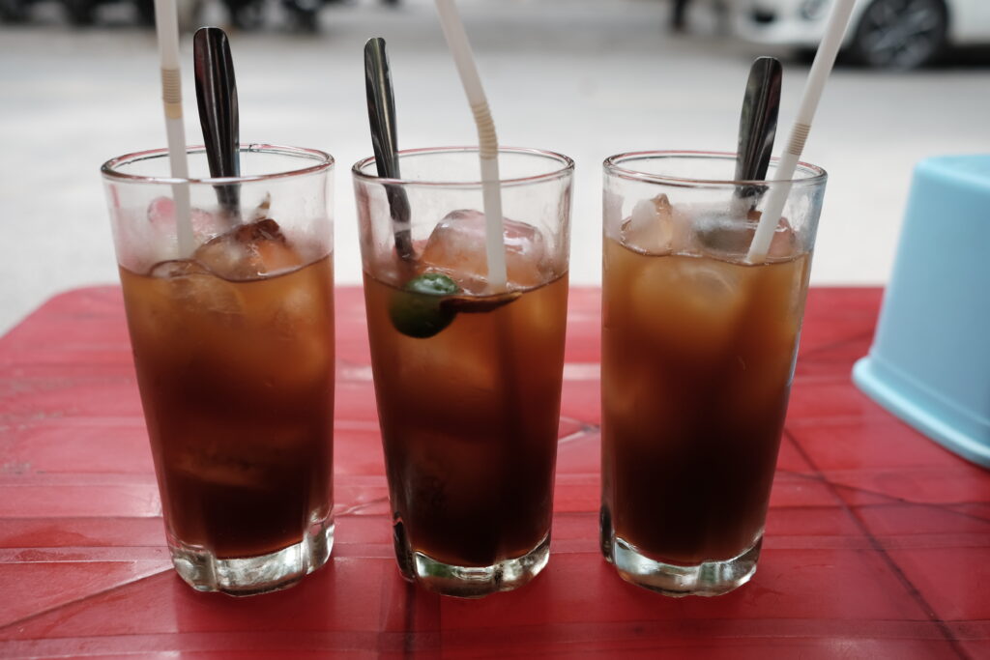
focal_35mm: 35
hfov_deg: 54.4
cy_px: 330
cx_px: 495
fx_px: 963
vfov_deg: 37.9
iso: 200
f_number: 3.6
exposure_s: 1/125
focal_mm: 23
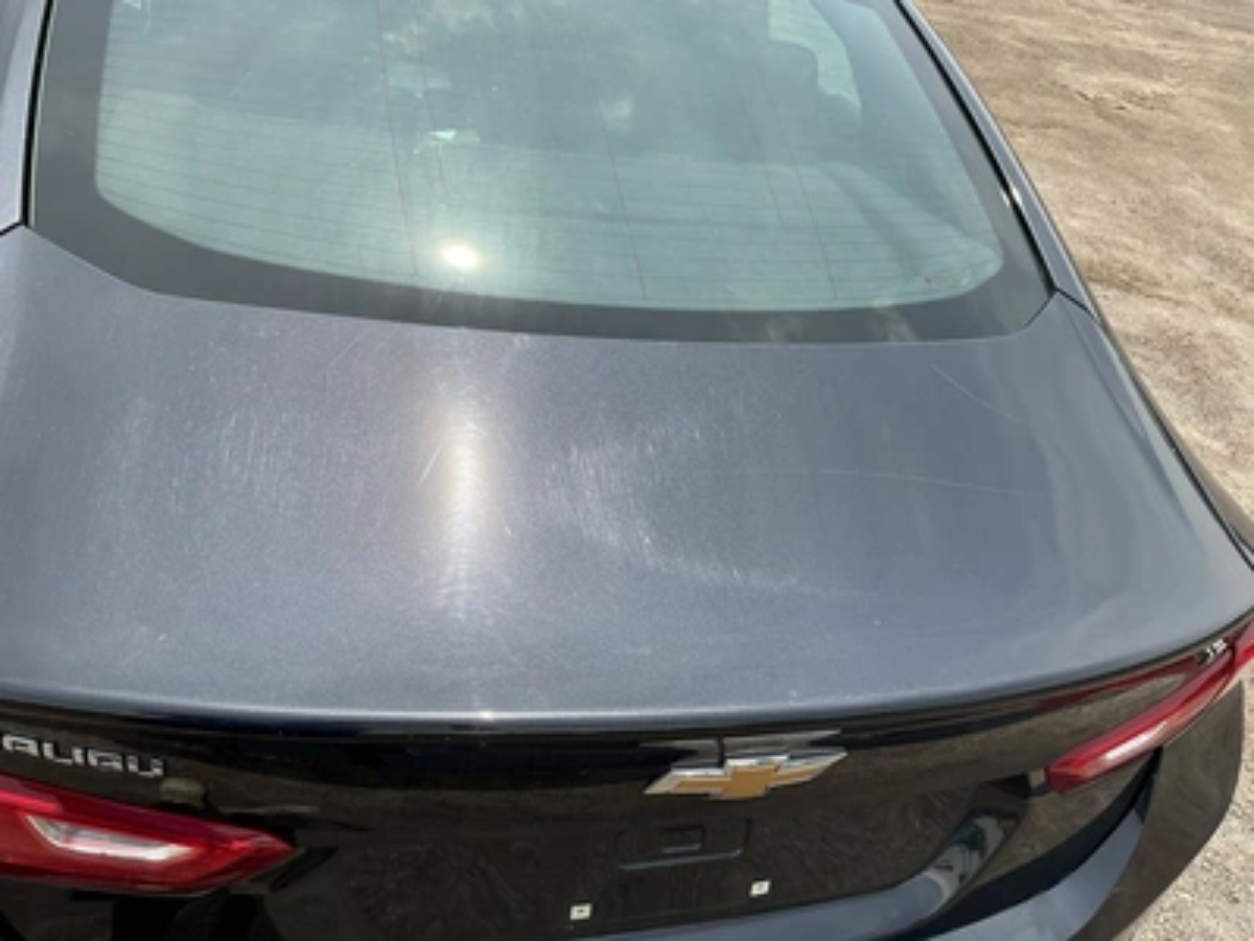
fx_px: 1014
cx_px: 627
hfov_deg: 63.4
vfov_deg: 49.7
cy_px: 470
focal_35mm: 28
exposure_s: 1/1675
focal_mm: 3
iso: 25
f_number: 1.8
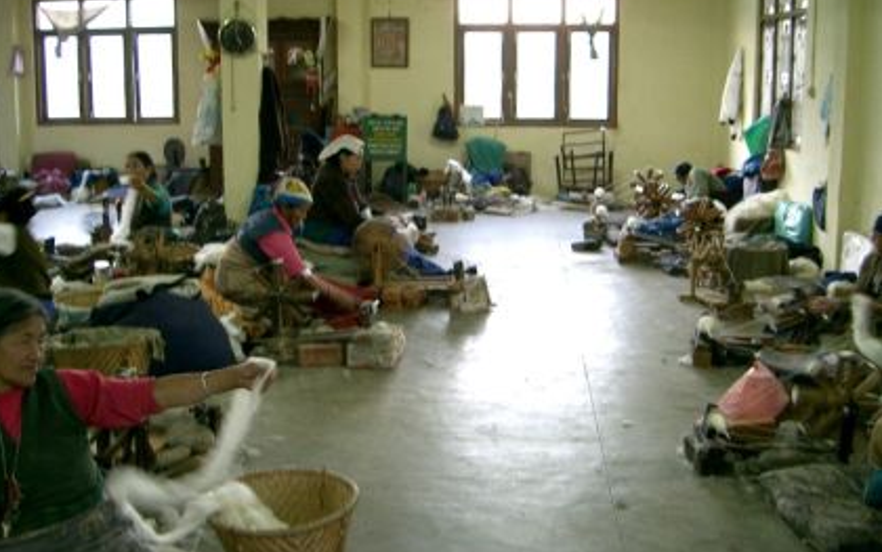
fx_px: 1010
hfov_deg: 47.2
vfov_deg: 30.5
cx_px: 436
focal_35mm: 42
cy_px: 235
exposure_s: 1/10
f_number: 2.8
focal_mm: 8
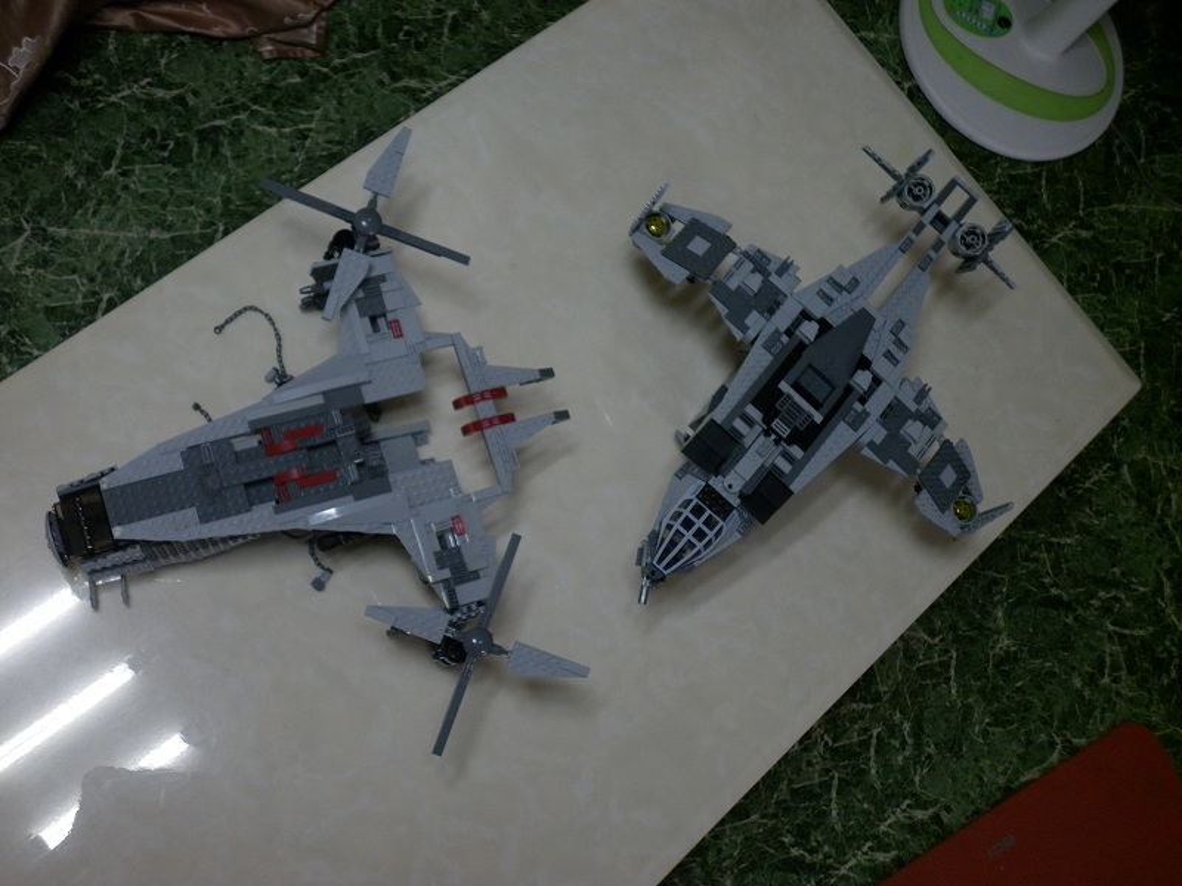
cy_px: 443
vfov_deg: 36.8
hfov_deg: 47.9
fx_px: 1332
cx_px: 591
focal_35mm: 39
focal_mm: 7.1
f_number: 3.3
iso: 160
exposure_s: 1/40
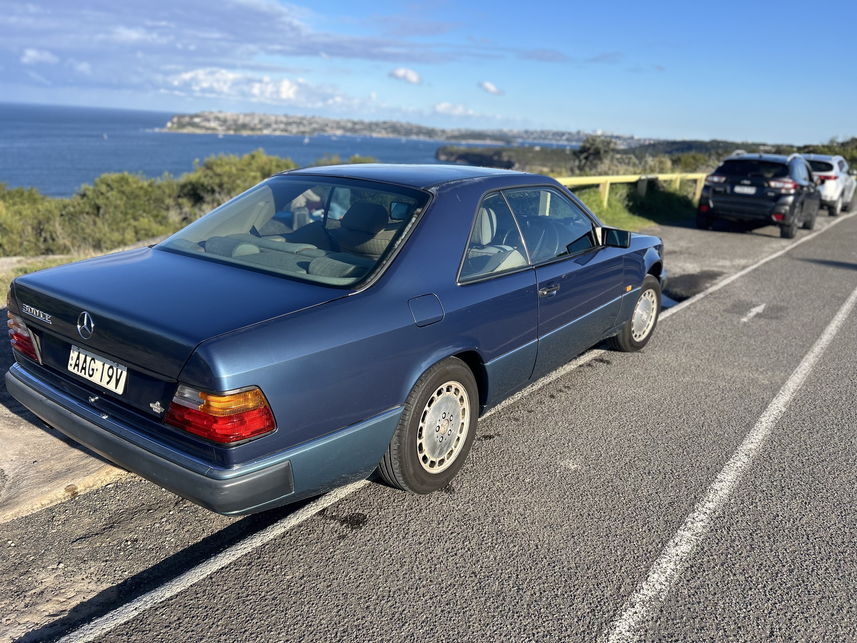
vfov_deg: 53.1
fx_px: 644
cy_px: 322
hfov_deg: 67.3
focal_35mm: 26
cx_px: 428
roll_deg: -3.1
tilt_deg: -16.7
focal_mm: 5.7
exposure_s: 1/2123
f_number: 1.5
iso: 50
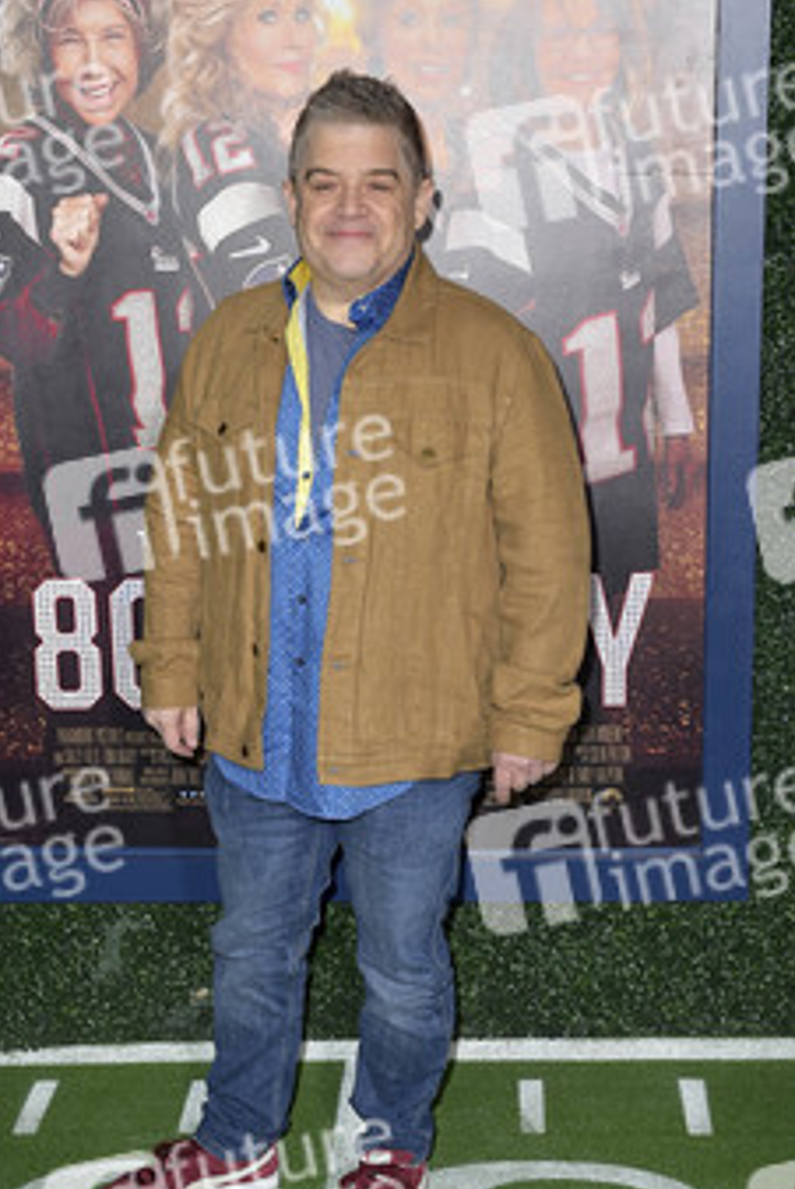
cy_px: 675
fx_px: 1719
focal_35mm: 52
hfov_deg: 26.0
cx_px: 329
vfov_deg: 38.1
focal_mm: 44
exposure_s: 1/250
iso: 400
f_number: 6.3
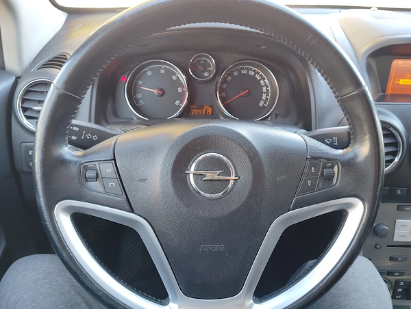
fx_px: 333
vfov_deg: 49.9
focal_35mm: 28
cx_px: 206
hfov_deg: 63.4
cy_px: 154
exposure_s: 1/100
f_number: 1.8
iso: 559
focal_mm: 4.22
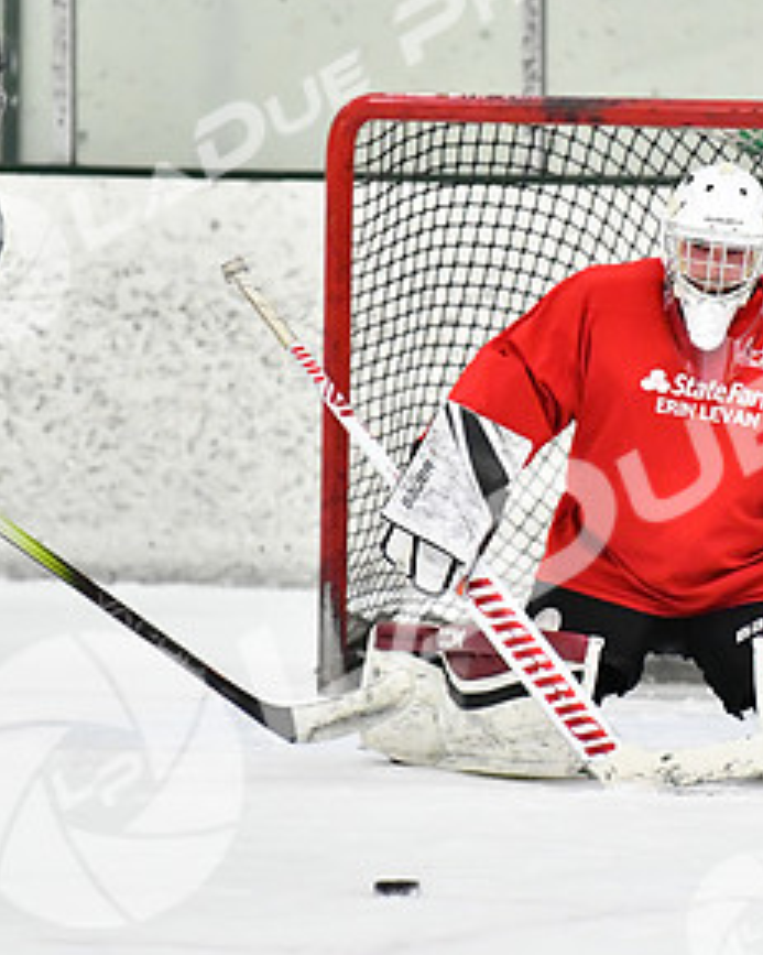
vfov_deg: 3.6
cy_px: 441
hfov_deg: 2.9
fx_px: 15166
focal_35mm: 537
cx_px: 680
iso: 5000
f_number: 2.8
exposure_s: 1/1250
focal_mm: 190
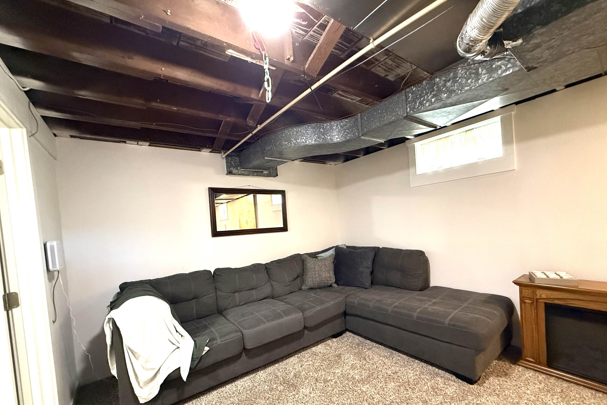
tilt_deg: -1.2
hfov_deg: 100.4
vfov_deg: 76.9
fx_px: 253
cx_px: 308
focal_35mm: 15
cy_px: 229
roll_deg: +4.7
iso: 800
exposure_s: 1/60
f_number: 2.2
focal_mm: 2.22
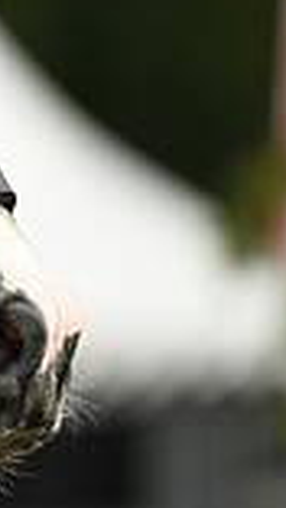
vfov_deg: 1.6
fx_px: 18363
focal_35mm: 1365
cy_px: 15
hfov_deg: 0.9
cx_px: -445
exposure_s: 1/1000
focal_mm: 350
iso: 1250
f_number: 4.5
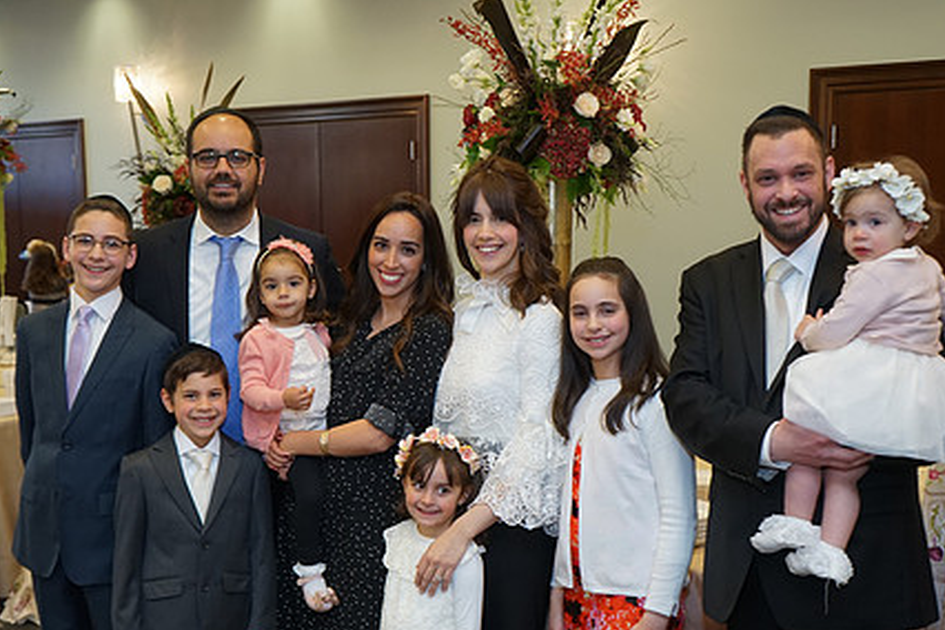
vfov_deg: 27.5
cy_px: 374
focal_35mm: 49
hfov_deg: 40.3
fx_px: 1286
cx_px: 444
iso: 1250
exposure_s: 1/100
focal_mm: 36
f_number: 5
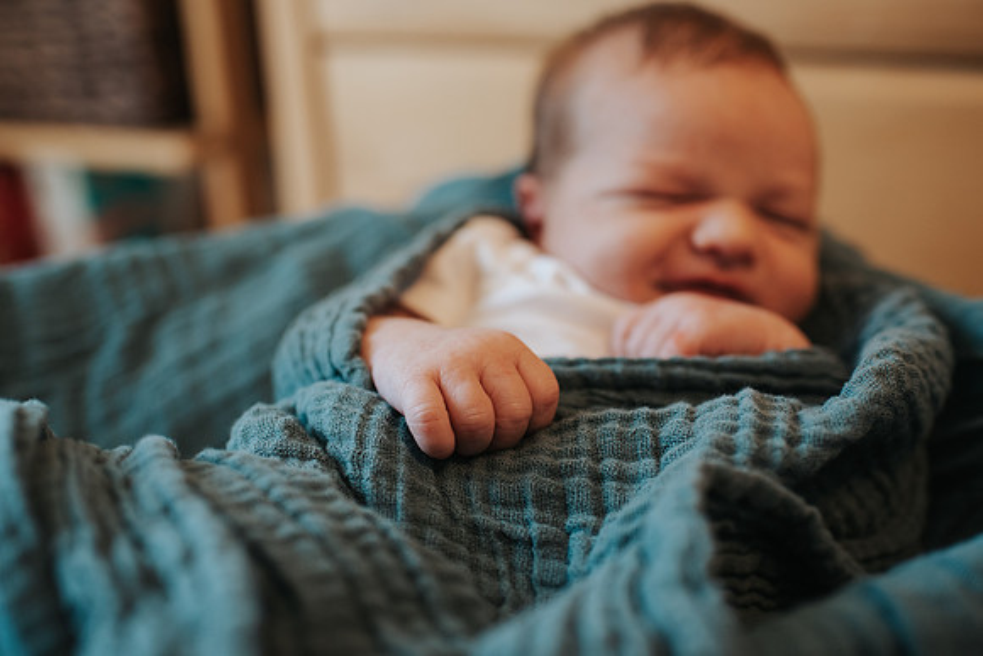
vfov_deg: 37.9
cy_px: 328
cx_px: 492
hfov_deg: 54.4
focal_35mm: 35
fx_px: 956
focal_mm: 35
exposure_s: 1/250
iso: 1000
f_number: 2.8
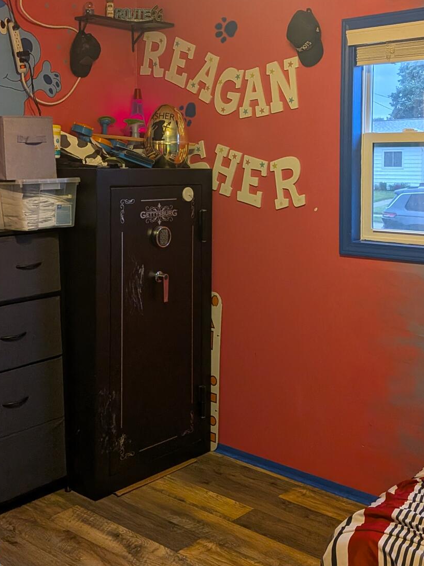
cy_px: 214
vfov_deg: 42.6
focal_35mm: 44
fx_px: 719
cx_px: 226
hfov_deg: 32.9
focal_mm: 4.53
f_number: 1.7
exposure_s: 1/144
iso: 33
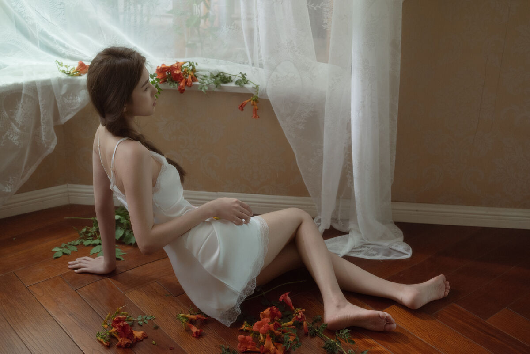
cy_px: 177
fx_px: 648
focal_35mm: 44
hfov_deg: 44.5
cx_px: 265
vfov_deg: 30.5
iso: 1000
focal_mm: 44
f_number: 4
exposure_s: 1/100
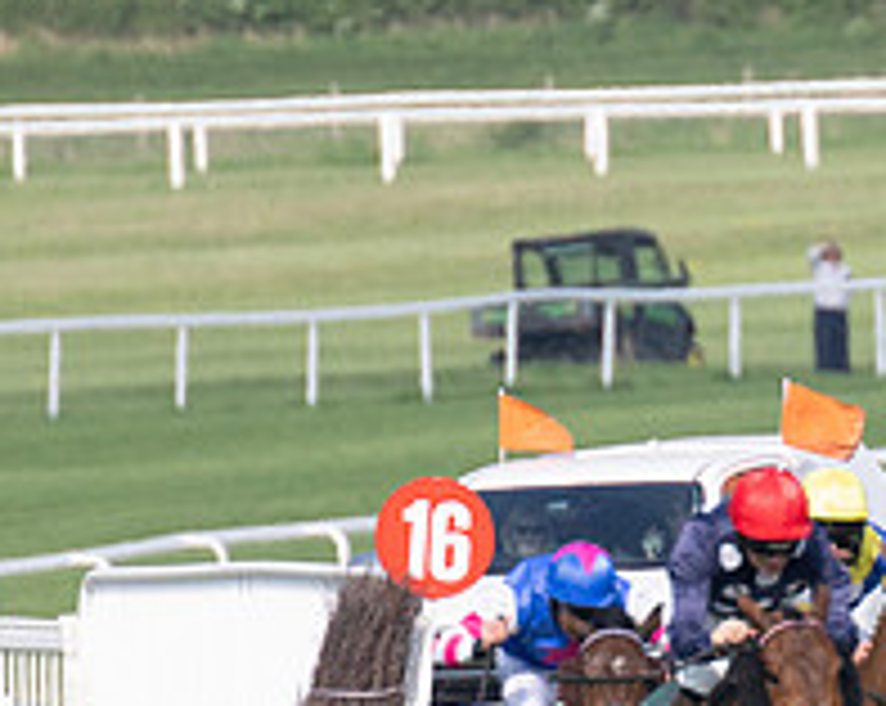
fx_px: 47549
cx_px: 905
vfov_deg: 0.9
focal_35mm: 1816
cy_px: 737
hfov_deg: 1.1
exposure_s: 1/3200
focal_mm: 270
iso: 400
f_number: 4
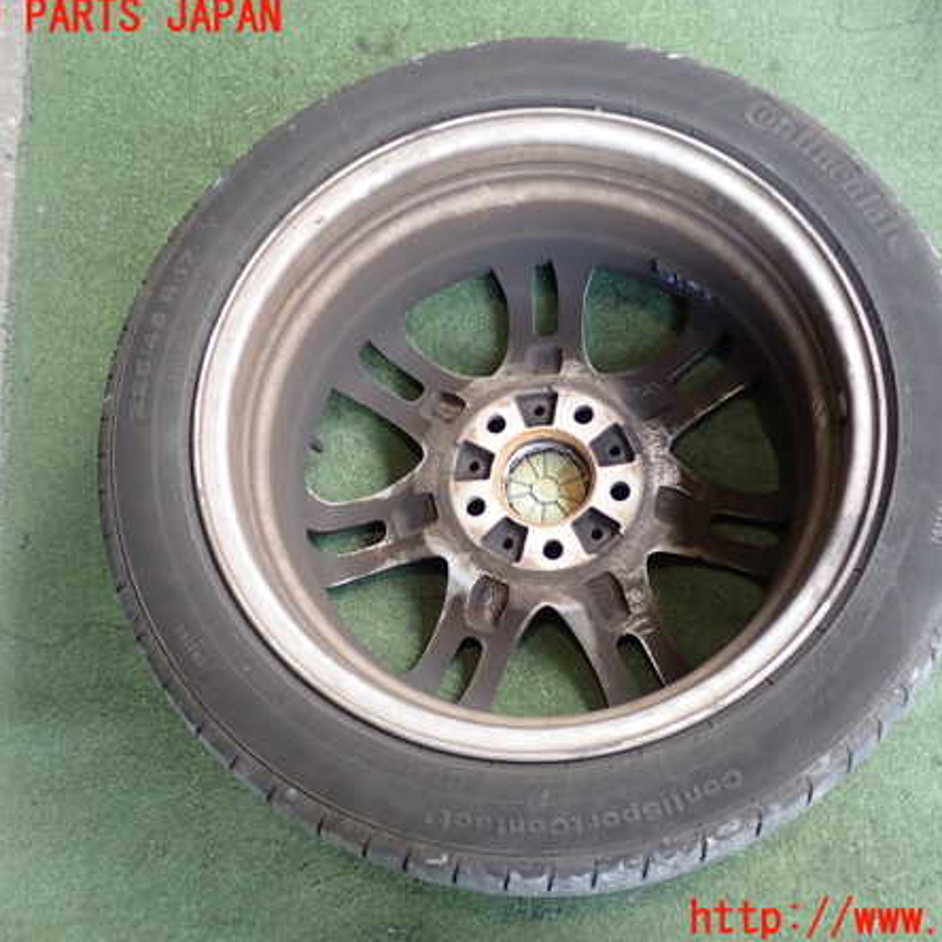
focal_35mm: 43
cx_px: 533
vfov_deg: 39.2
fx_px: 1324
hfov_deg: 39.1
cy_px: 469
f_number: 2.5
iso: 200
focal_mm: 6.37
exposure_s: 1/50
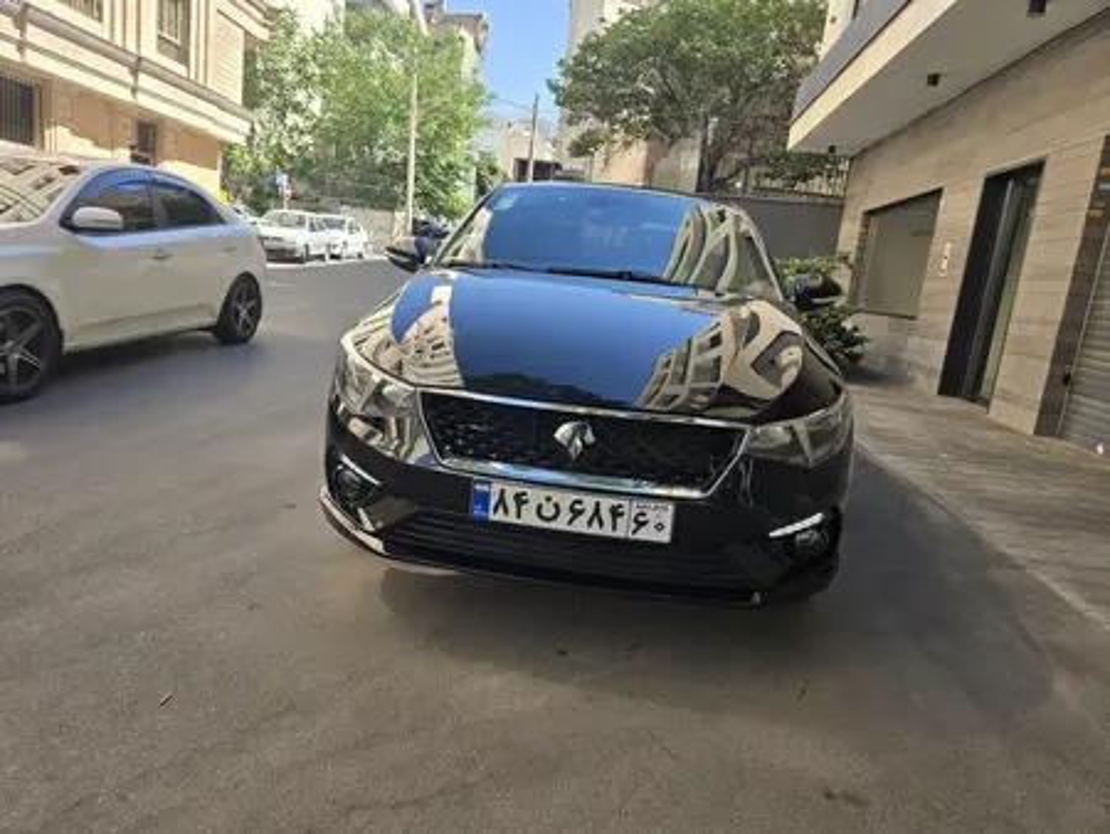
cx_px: 555
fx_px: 738
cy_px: 417
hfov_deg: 73.9
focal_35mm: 23
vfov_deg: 58.9
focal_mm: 6.3
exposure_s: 1/260
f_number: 1.7
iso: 12
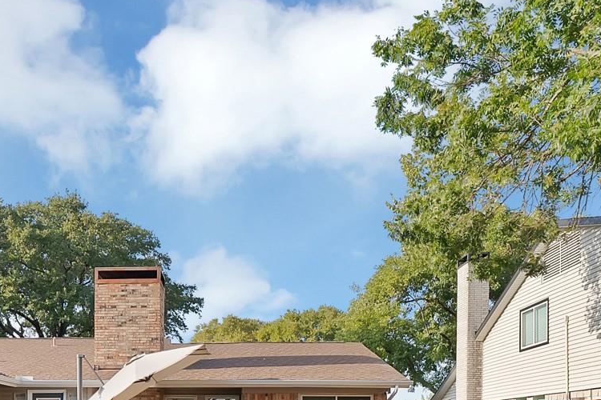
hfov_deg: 57.3
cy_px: 427
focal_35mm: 32
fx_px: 534
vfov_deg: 35.8
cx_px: 196
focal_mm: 12
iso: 640
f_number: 9
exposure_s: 1/125
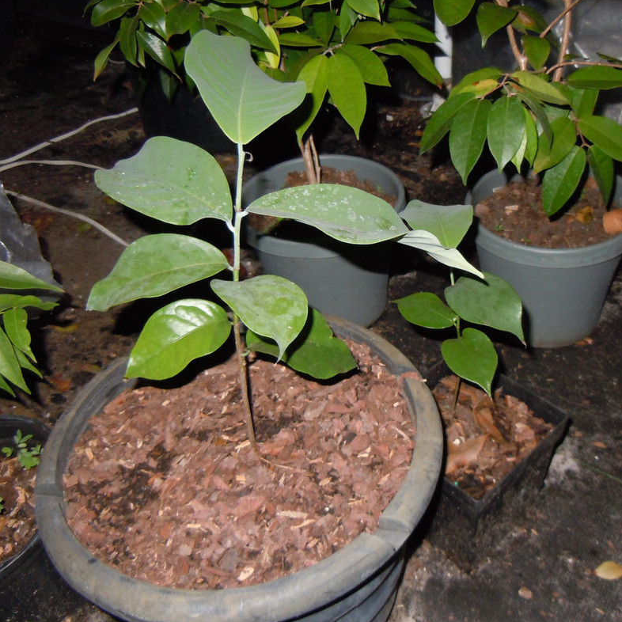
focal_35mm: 36
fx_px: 732
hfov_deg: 45.7
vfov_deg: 46.0
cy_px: 313
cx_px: 383
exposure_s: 1/30
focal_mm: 5.4
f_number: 3.5
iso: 400
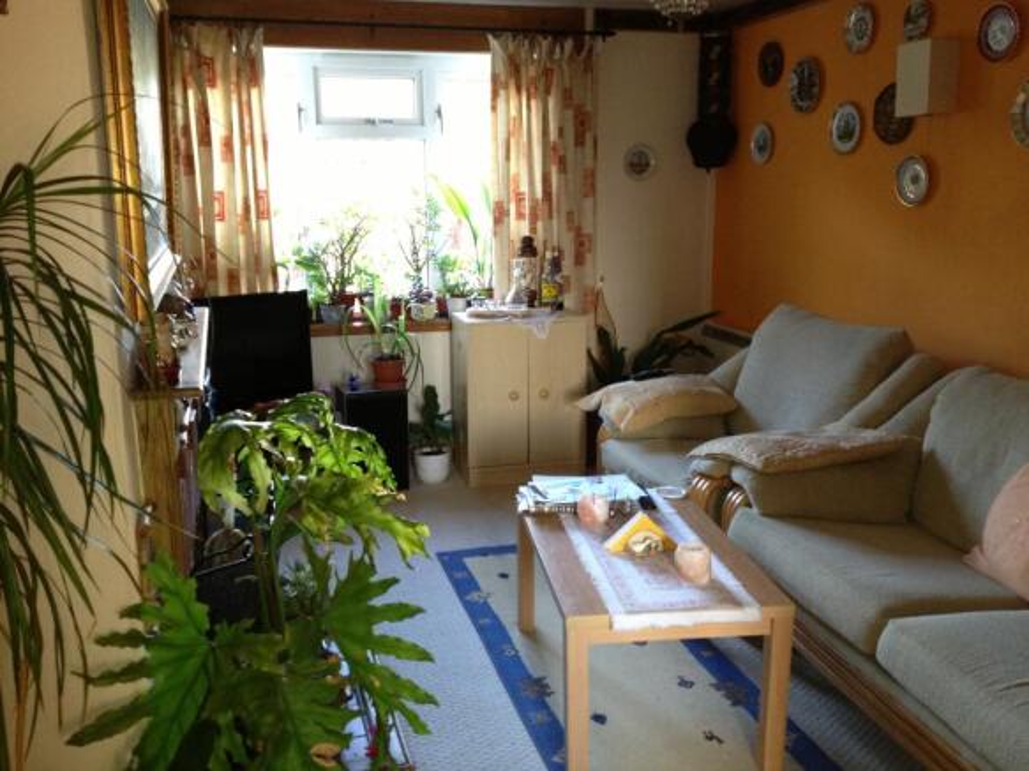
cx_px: 514
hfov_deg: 52.6
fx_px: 1040
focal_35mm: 35
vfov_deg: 40.7
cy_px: 386
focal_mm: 4.28
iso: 250
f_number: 2.4
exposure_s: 1/20
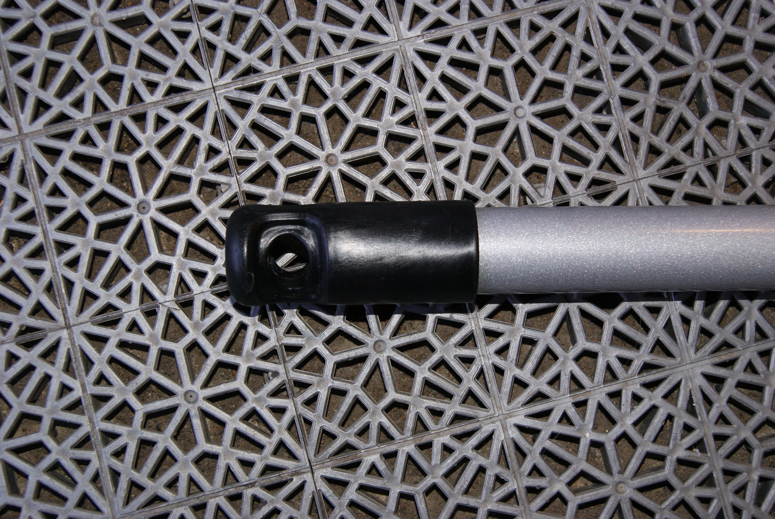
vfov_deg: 29.9
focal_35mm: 45
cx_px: 388
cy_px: 260
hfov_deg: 43.6
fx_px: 970
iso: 400
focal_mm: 30
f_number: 5.6
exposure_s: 1/60
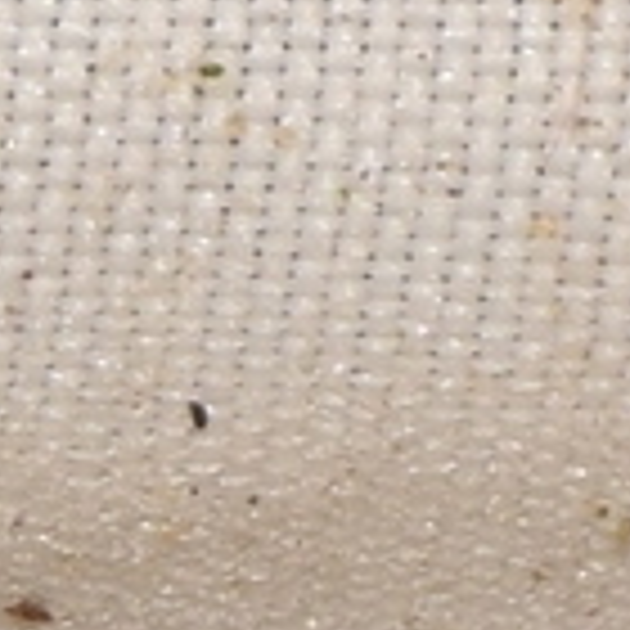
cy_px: 1287
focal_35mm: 1225
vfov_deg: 1.4
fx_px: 25223
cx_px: -1467
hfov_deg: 1.4
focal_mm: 140
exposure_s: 1/60
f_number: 13
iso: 100
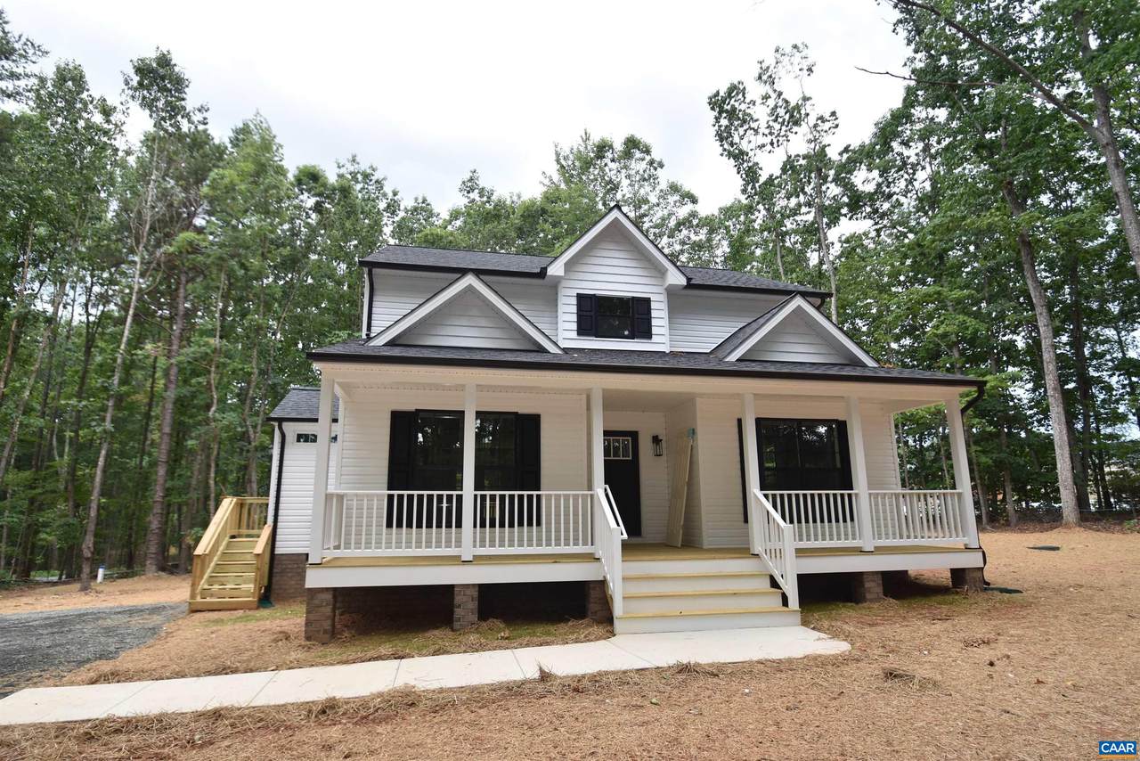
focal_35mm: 18
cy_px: 380
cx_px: 570
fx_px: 570
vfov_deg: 67.4
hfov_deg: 90.0
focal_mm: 12
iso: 125
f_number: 5.6
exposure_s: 1/125
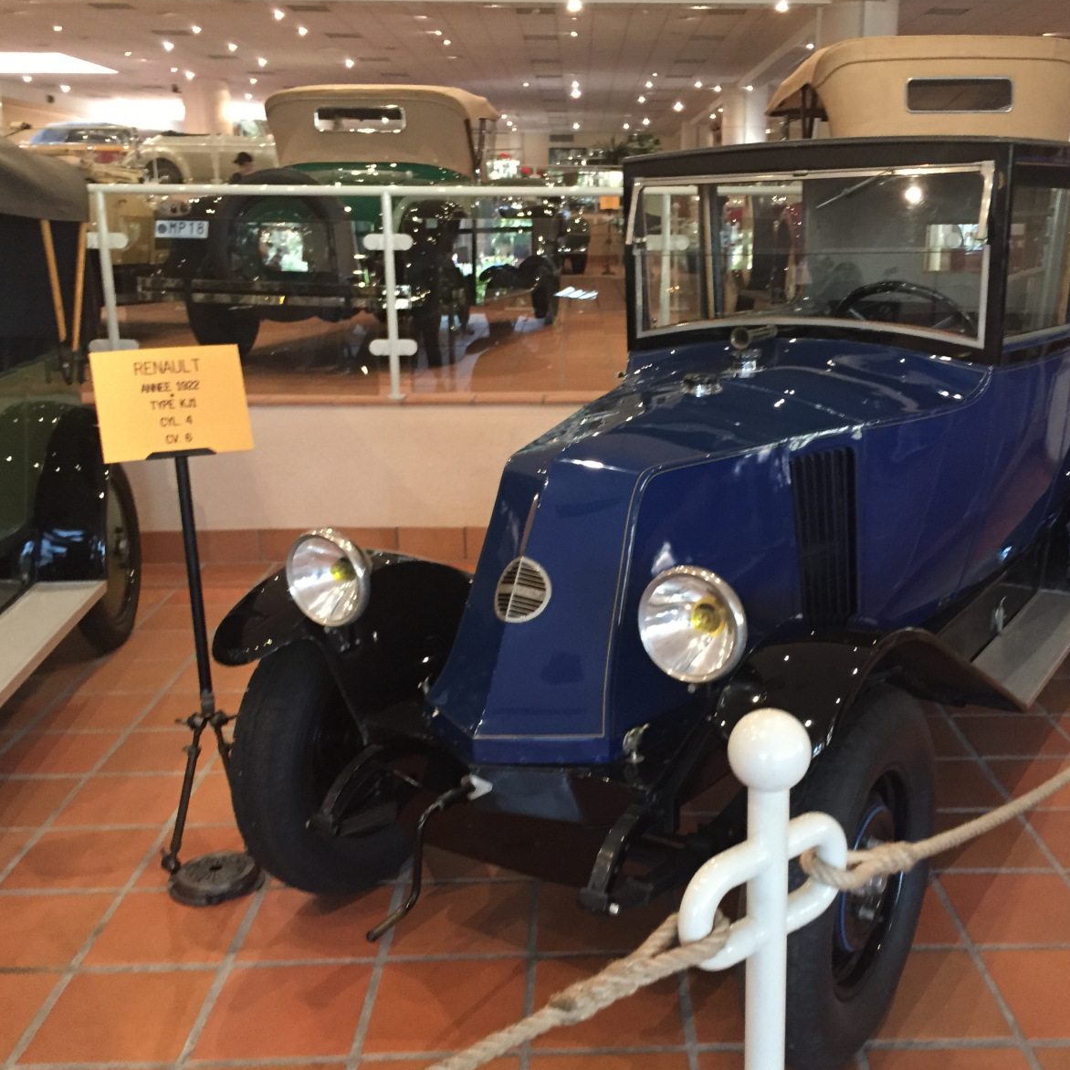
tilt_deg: -12.9
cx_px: 628
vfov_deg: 47.2
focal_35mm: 35
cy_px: 538
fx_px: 1224
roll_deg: -0.6
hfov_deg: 47.0
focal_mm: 4.15
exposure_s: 1/20
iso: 250
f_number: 2.2
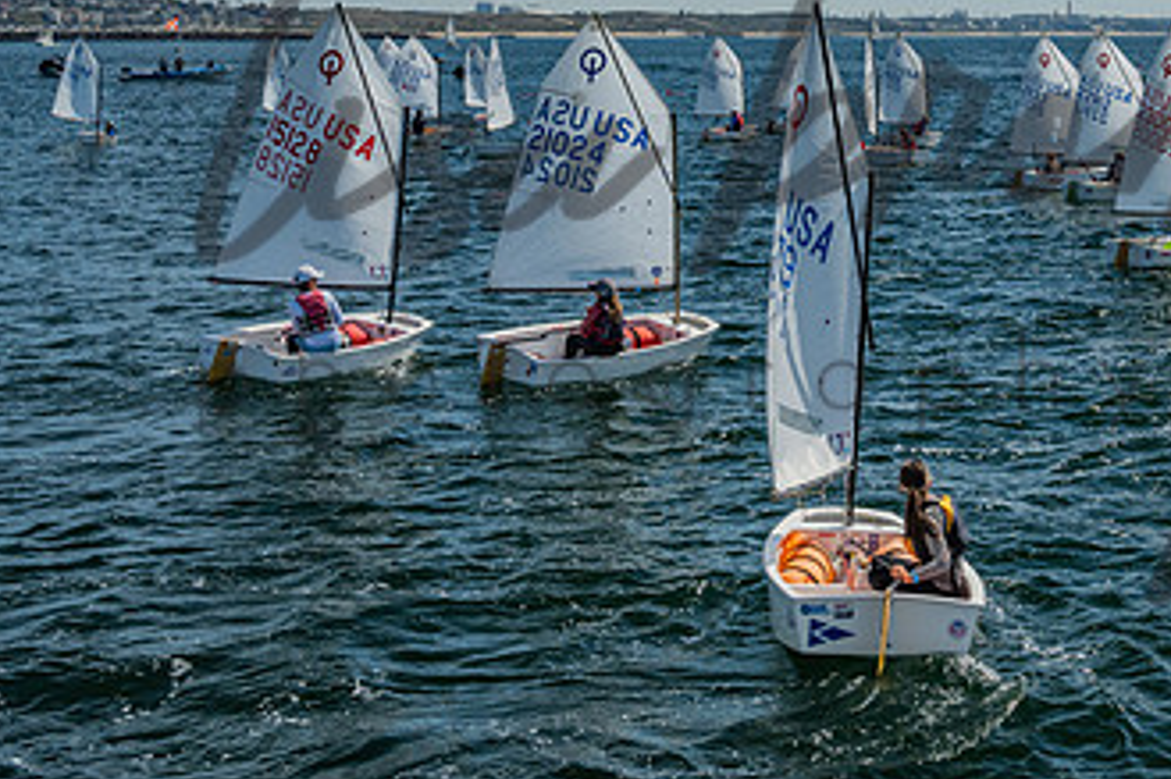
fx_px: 2308
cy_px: 54
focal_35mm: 71
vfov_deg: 18.8
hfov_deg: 27.6
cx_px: 1013
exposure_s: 1/640
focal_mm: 33.5
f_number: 8
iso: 100
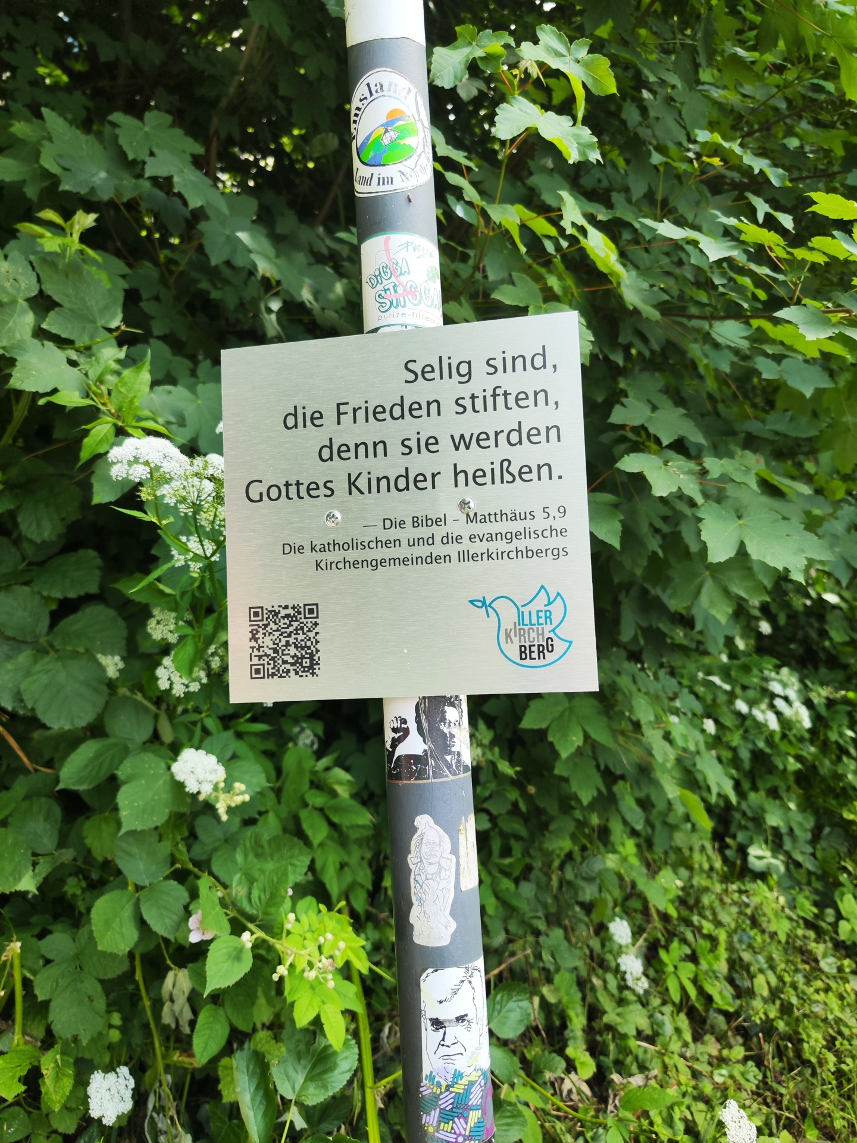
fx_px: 759
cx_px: 428
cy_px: 572
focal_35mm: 23
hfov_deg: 58.9
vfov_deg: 73.9
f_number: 1.69
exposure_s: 1/550
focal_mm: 7.01
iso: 225
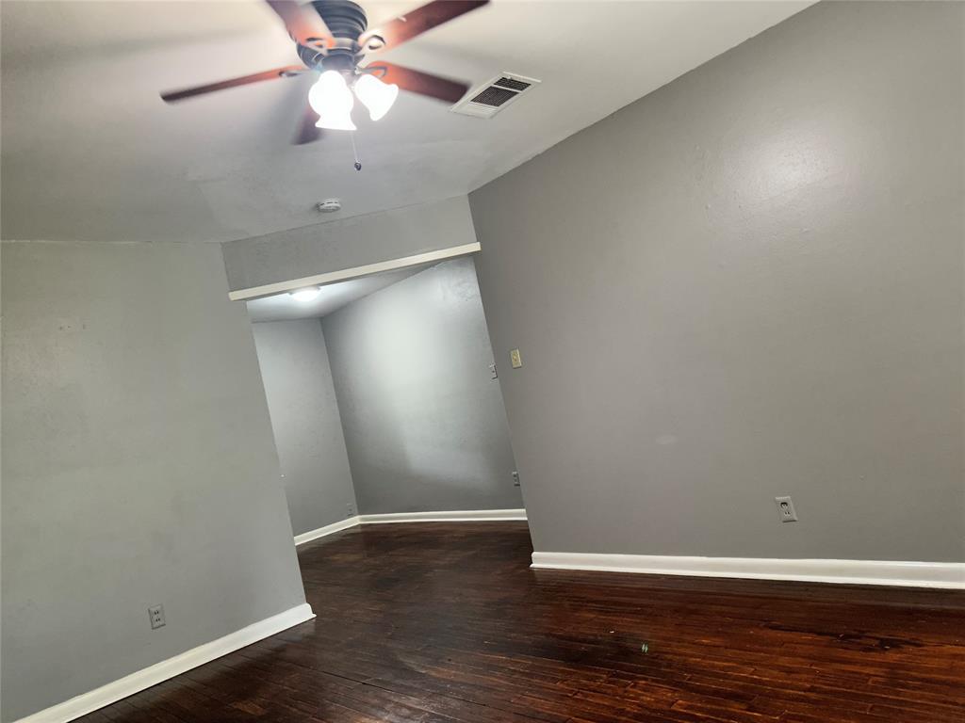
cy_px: 362
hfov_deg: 71.6
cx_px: 482
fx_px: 669
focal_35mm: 24
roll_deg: +11.4
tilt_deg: +2.9
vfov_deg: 56.8
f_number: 1.78
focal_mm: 6.86
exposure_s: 1/60
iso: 400
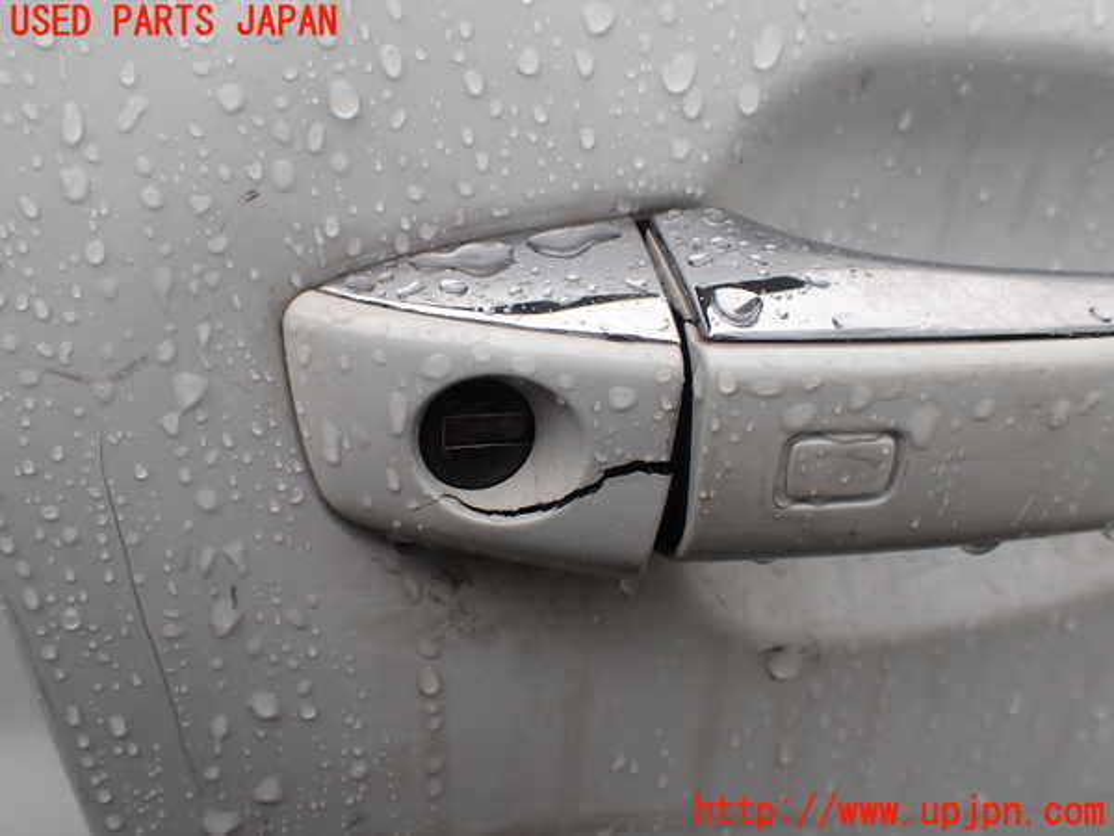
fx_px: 965
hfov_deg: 60.0
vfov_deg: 46.8
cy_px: 418
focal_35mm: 30
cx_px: 557
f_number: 3.2
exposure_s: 1/320
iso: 100
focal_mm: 5.4
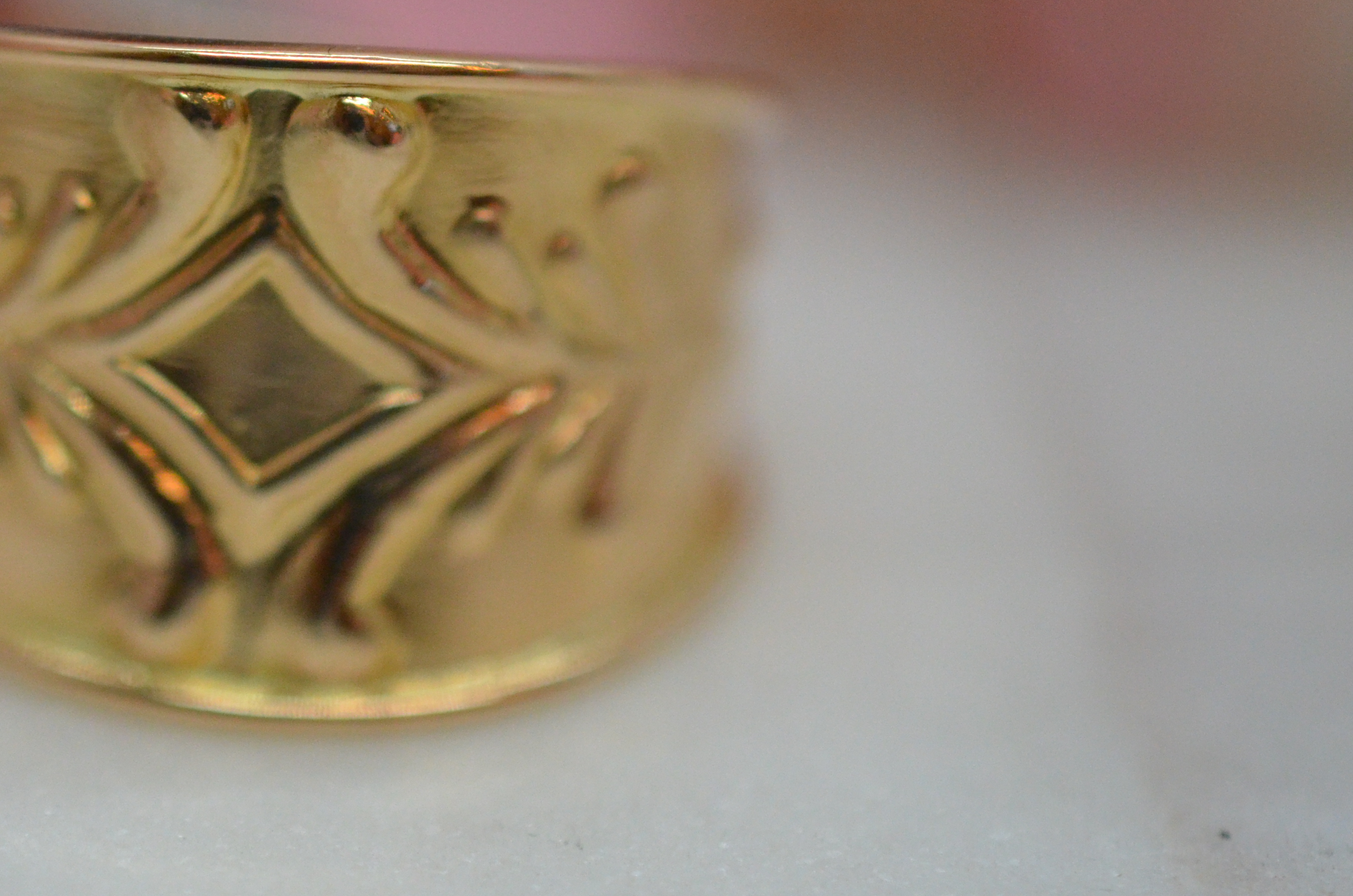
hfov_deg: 18.5
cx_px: 275
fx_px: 4125
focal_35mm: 110
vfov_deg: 12.4
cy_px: 368
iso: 2500
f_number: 3.3
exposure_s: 1/4000
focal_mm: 40
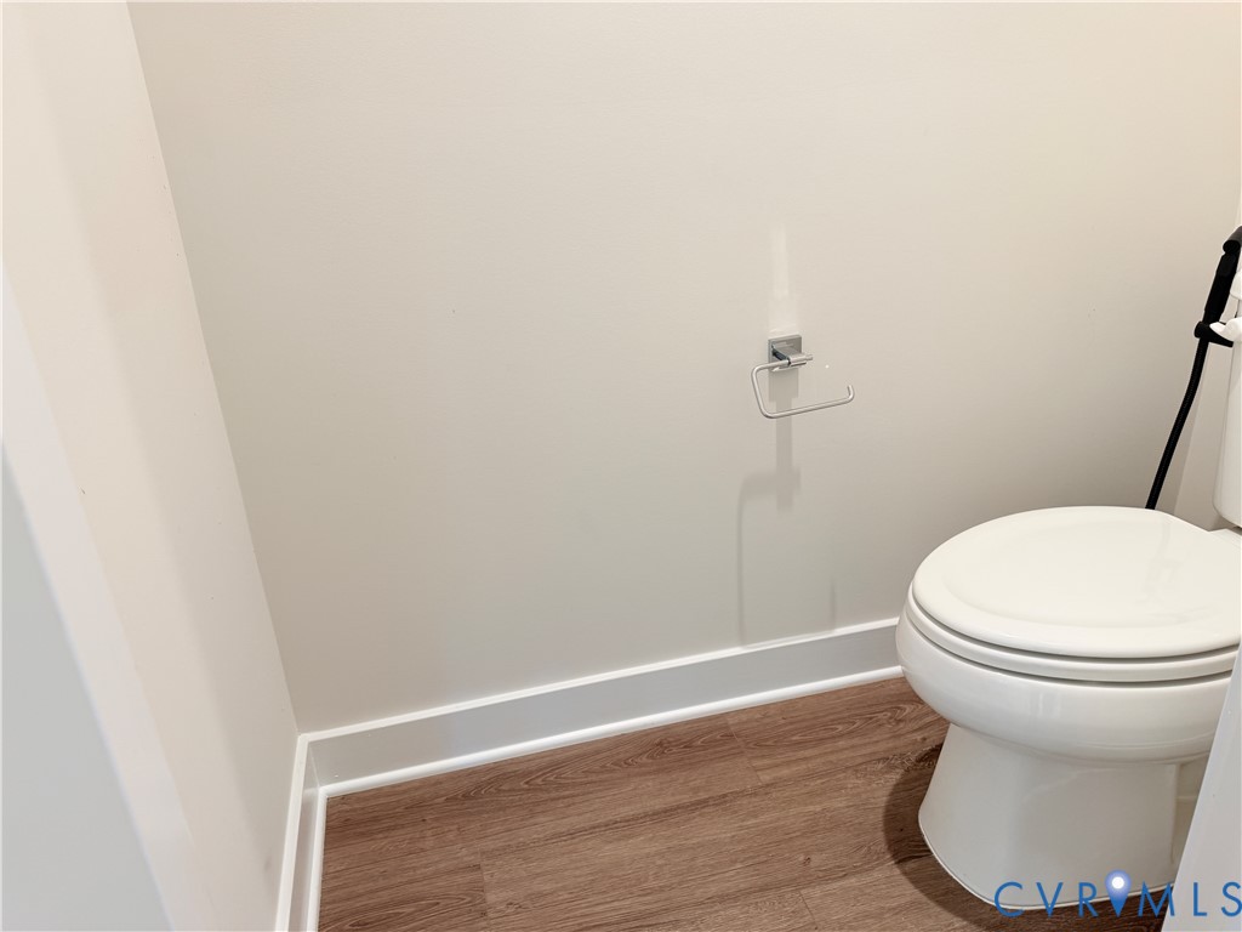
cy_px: 466
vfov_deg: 56.8
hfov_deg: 71.6
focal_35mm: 24
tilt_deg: -22.5
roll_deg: +3.5
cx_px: 621
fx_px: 861
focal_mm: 6.76
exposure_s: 1/60
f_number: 1.78
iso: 125
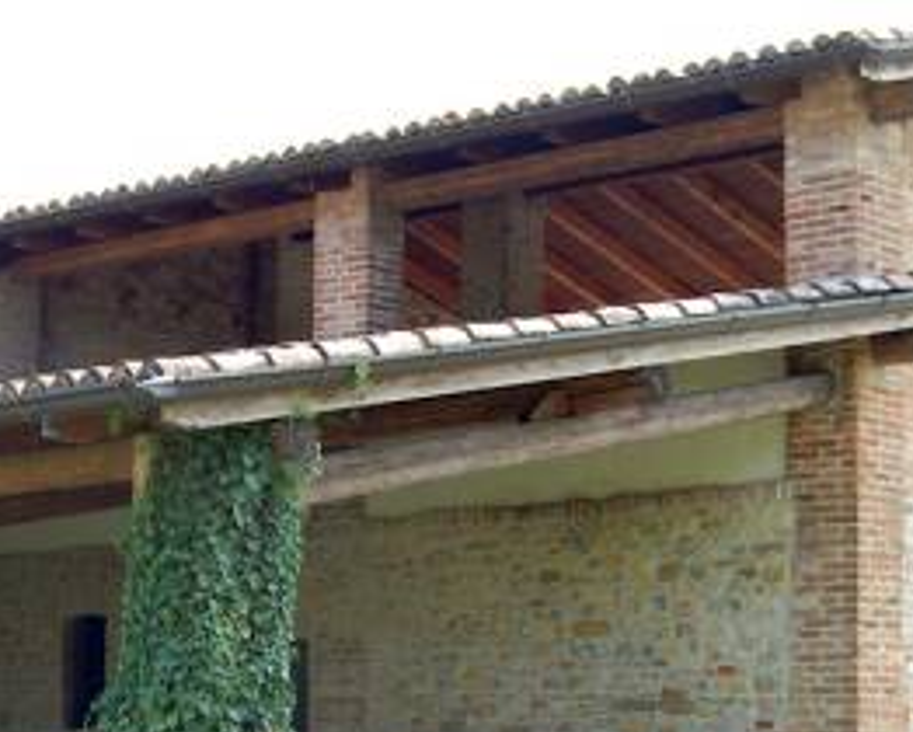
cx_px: 314
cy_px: 579
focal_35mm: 103
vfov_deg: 14.9
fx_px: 2785
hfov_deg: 18.6
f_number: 6.3
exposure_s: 1/160
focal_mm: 32
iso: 200
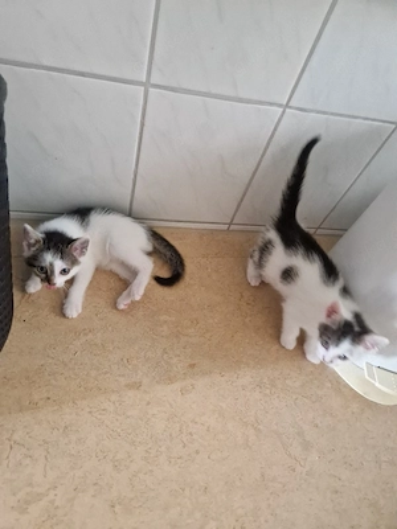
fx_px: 352
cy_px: 264
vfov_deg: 73.9
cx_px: 198
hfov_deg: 58.9
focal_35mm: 23
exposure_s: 1/50
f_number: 1.8
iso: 640
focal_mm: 5.4
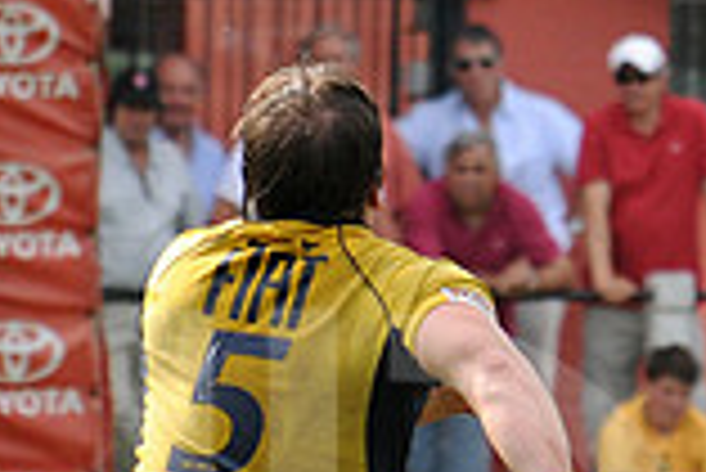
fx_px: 21690
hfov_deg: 1.9
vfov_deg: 1.2
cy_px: 645
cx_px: 1156
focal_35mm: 1105
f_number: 5.3
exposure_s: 1/640
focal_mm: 200
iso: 320
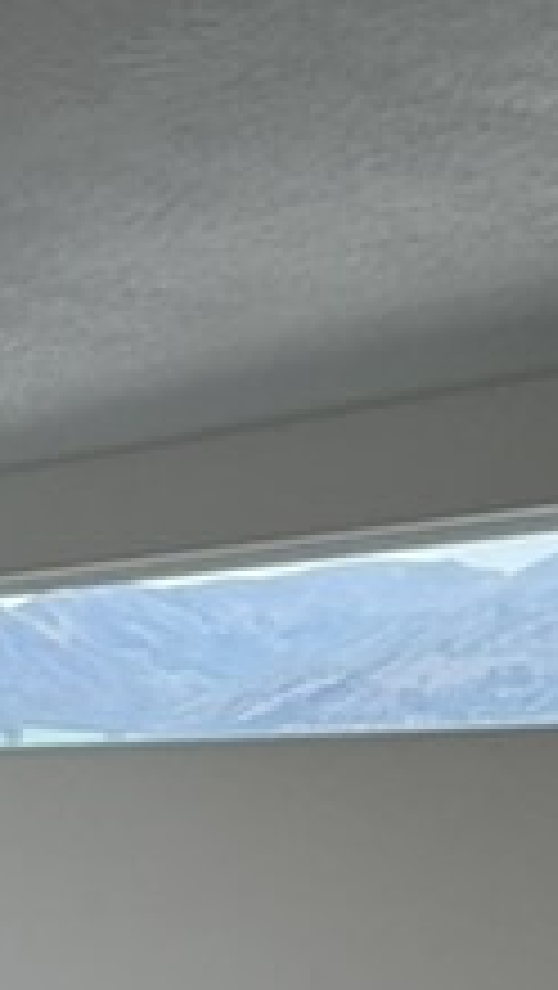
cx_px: -806
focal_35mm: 71
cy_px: 1107
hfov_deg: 12.8
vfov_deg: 27.1
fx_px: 1865
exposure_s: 1/120
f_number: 2.2
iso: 100
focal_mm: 2.22
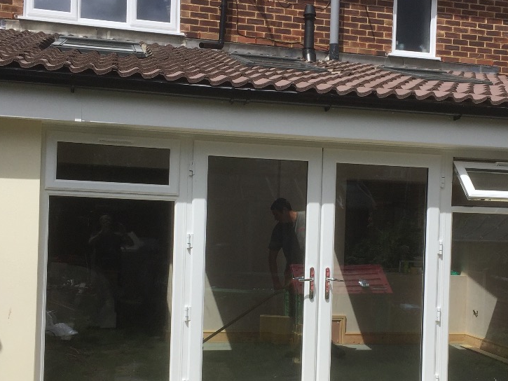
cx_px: 288
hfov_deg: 39.6
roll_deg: -2.1
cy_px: 238
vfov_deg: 30.2
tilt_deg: -0.6
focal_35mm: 48
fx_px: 705
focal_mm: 4.15
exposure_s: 1/4405
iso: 32
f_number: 2.2
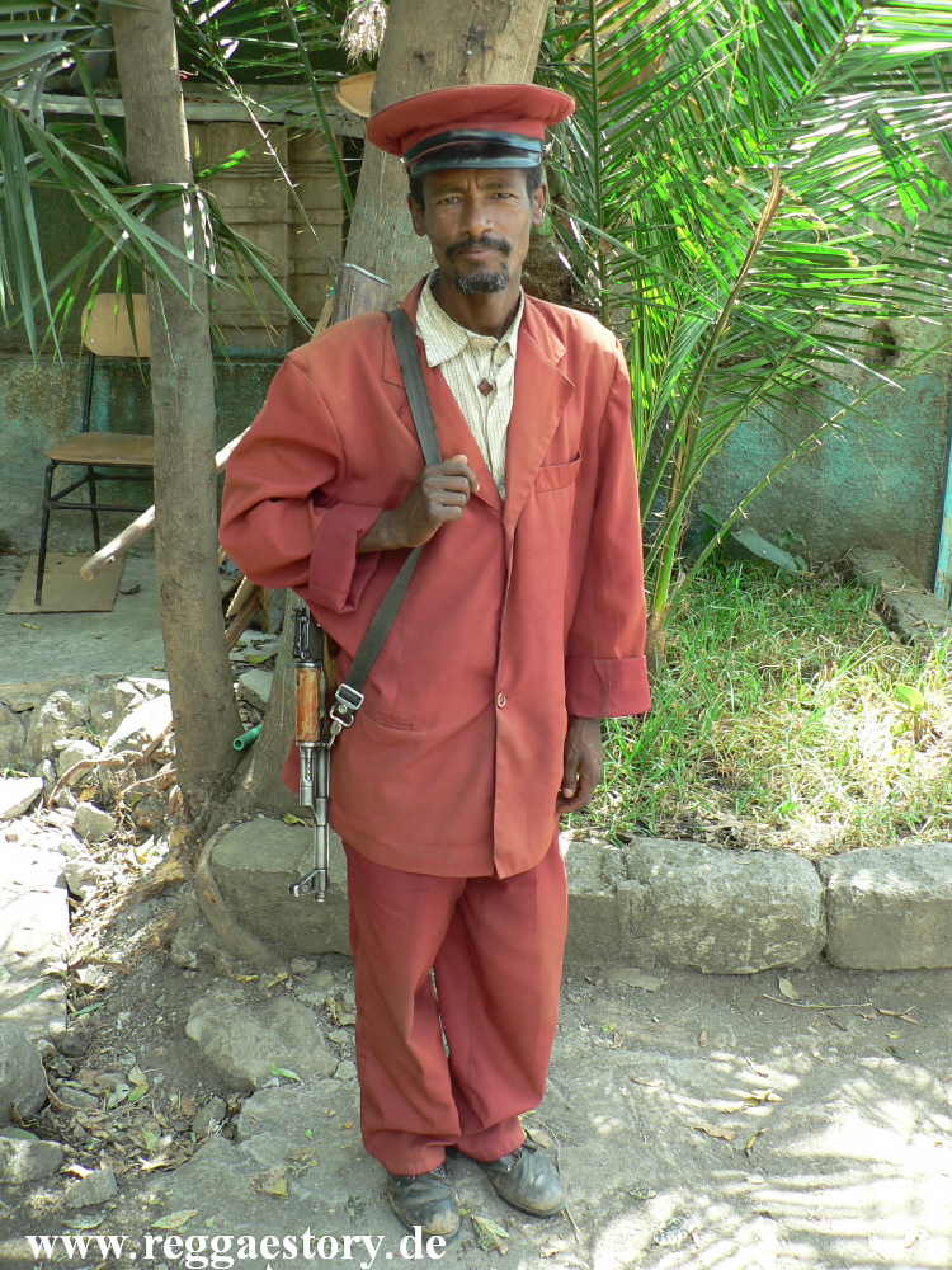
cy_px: 635
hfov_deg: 40.7
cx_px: 476
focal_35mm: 35
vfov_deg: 52.6
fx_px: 1283
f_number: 2.8
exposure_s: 1/60
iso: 64
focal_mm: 6
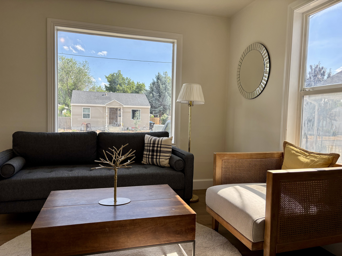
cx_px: 171
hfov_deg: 67.3
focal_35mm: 26
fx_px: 257
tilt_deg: -3.6
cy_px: 128
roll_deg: -1.4
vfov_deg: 53.1
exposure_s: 1/597
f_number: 1.6
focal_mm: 5.96
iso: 50
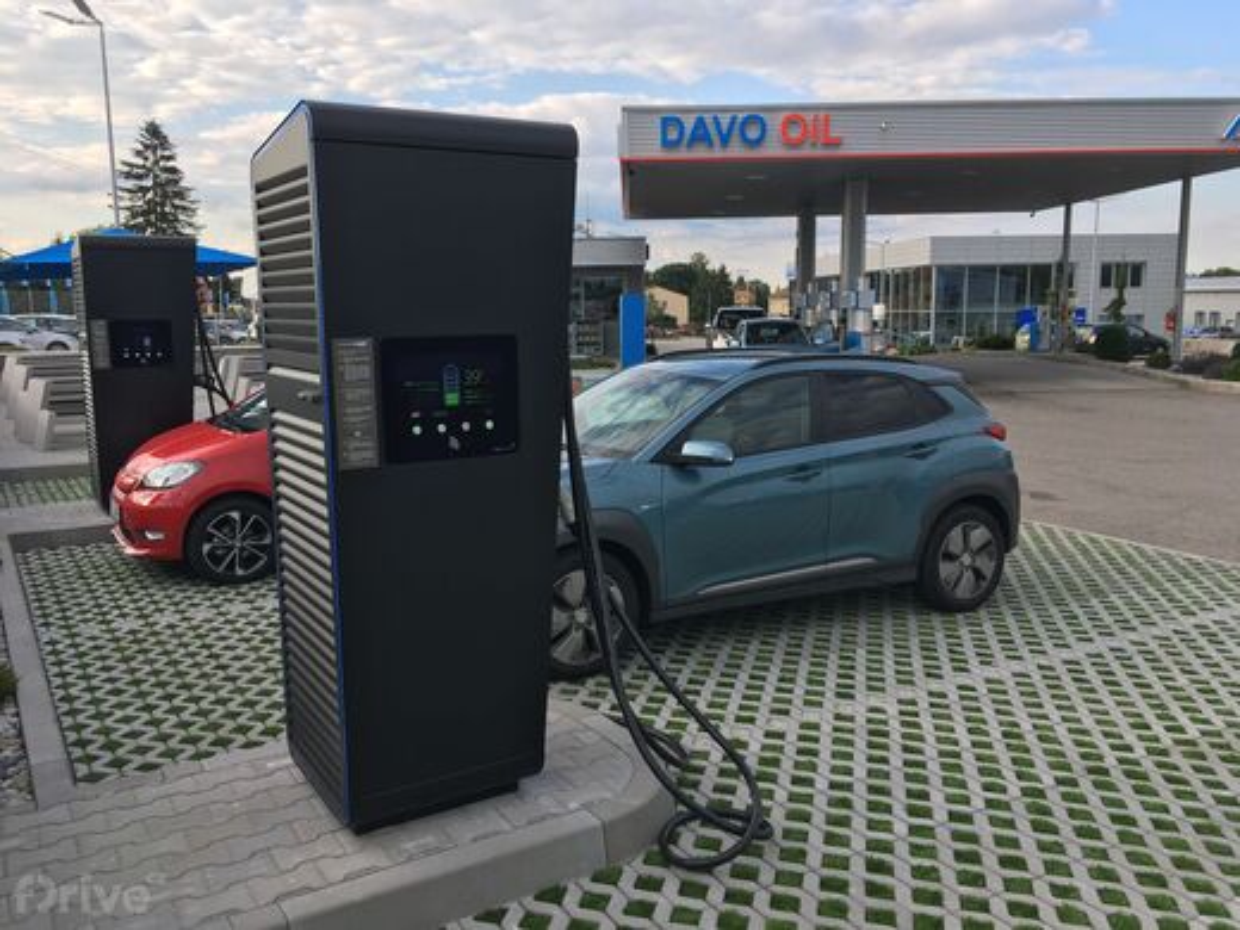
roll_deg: +0.7
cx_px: 620
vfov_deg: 48.2
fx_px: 1039
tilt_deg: -9.3
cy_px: 465
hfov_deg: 61.7
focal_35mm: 29
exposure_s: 1/455
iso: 25
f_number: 2.2
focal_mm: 4.15
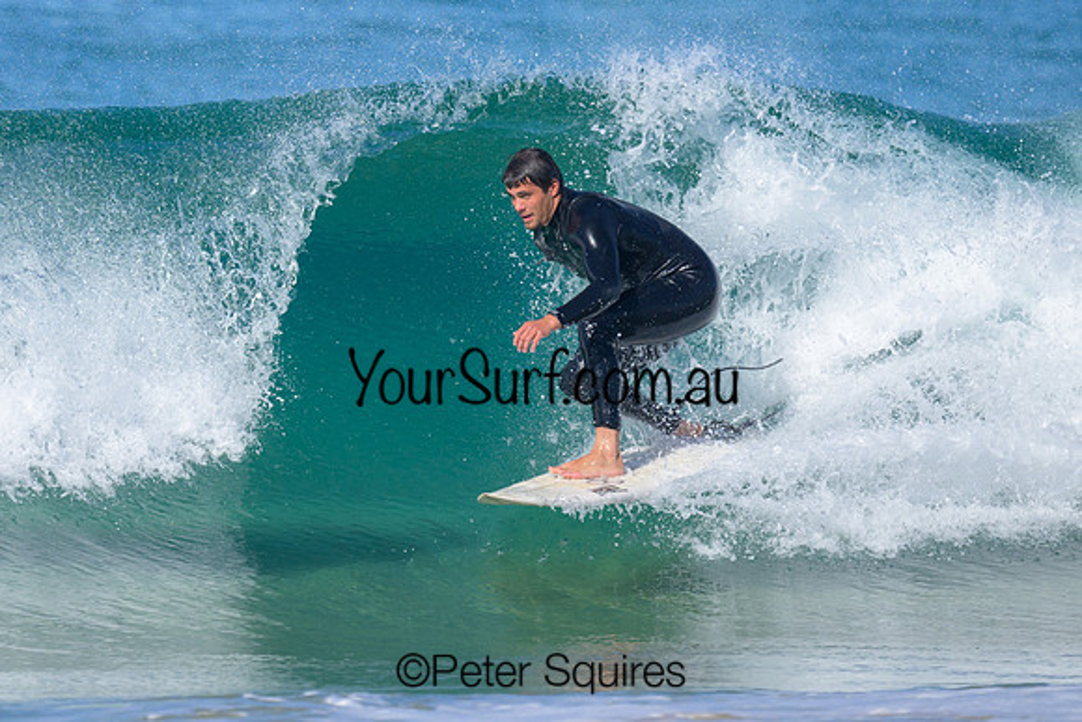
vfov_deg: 1.2
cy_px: 329
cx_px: 416
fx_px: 33091
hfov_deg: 1.9
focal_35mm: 1101
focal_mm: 800
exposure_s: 1/2000
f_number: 6.3
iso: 250
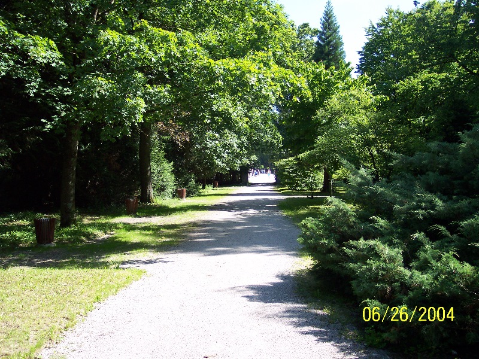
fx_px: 526
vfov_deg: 37.7
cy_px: 180
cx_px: 240
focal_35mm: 38
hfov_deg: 49.0
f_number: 2.8
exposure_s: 1/500
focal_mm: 8
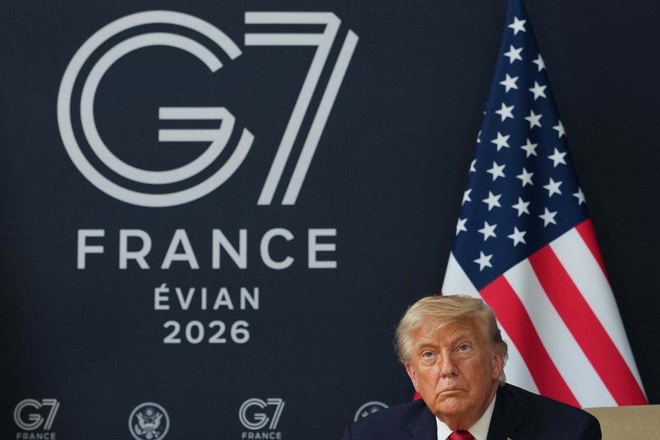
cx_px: 330
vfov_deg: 13.4
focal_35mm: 102
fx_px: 1869
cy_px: 220
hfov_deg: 20.0
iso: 800
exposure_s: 1/500
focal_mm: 68
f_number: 3.2
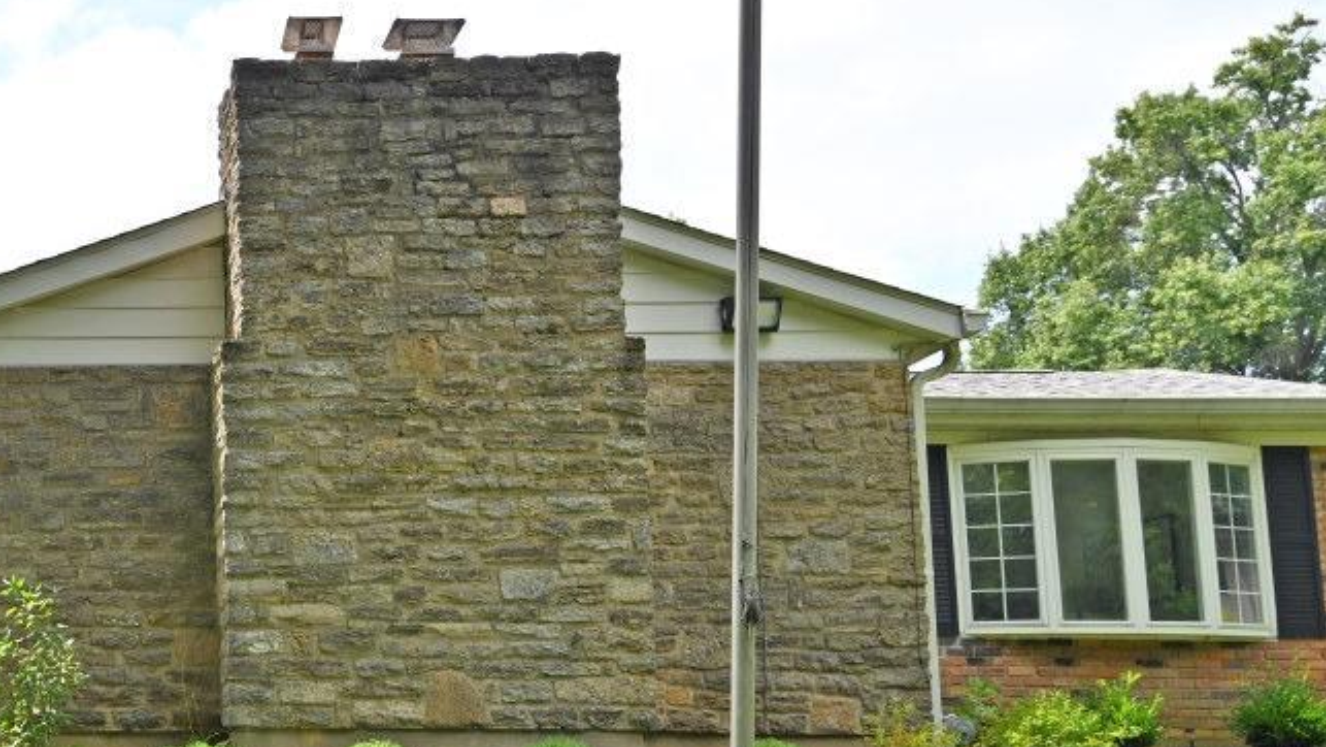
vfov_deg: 26.0
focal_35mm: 45
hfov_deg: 39.4
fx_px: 1590
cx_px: -29
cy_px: 588
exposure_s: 1/320
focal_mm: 18.5
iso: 100
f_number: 6.3
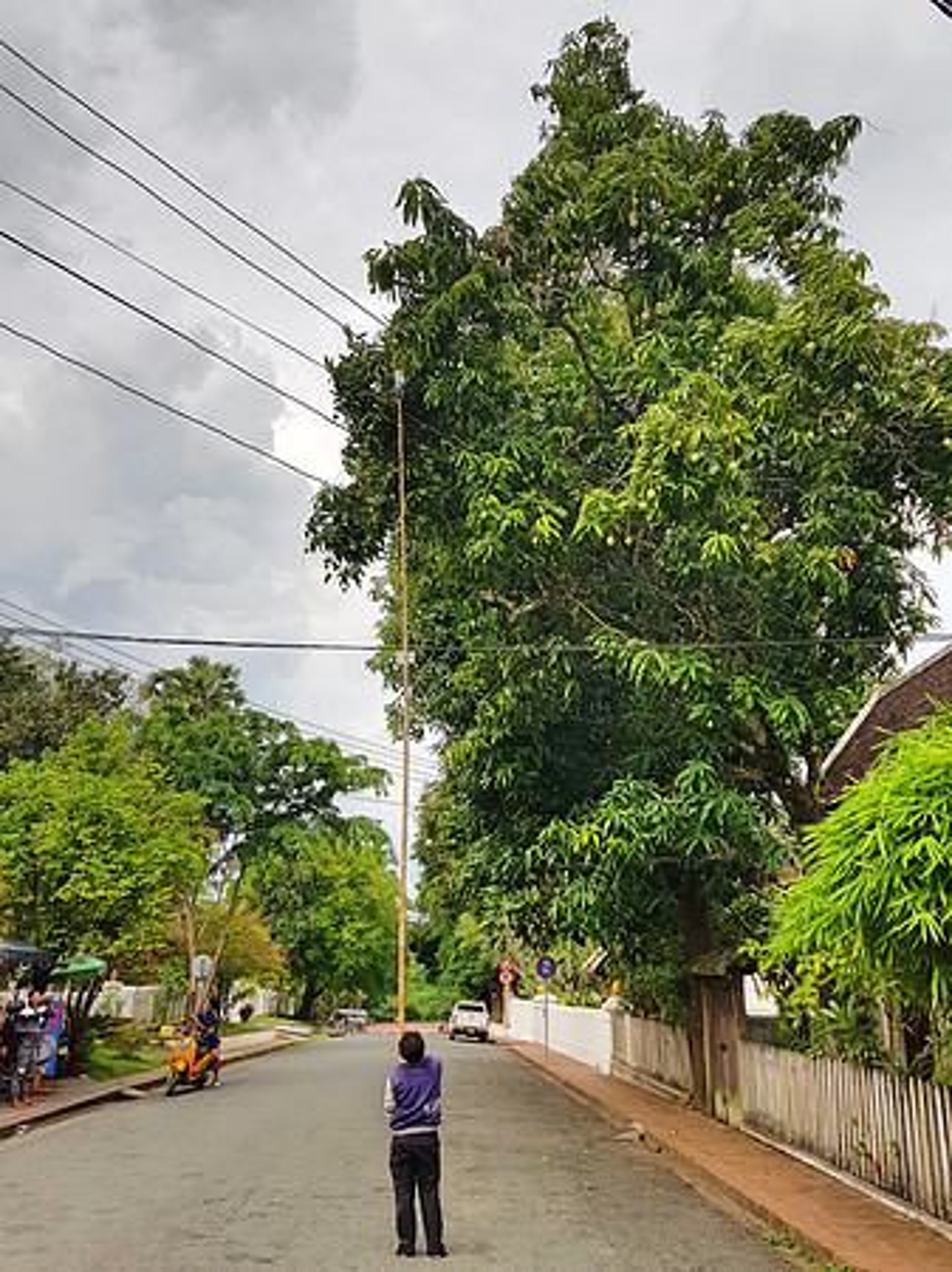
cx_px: 476
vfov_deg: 67.3
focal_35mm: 26
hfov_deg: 53.0
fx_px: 954
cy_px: 636
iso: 40
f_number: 1.7
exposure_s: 1/980
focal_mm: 4.2
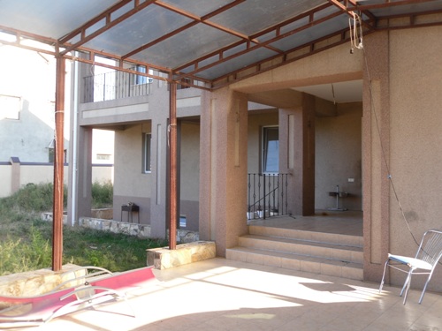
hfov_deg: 52.6
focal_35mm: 35
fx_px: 447
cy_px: 166
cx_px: 221
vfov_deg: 40.7
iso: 80
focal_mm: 6.3
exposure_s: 1/90
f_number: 3.5
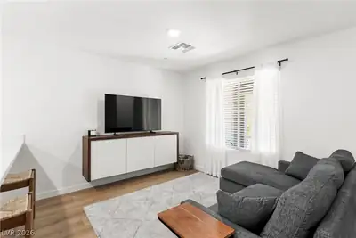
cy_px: 119
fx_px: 168
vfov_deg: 70.5
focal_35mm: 17
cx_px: 178
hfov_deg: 93.3
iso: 400
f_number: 8
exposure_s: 1/13
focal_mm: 17
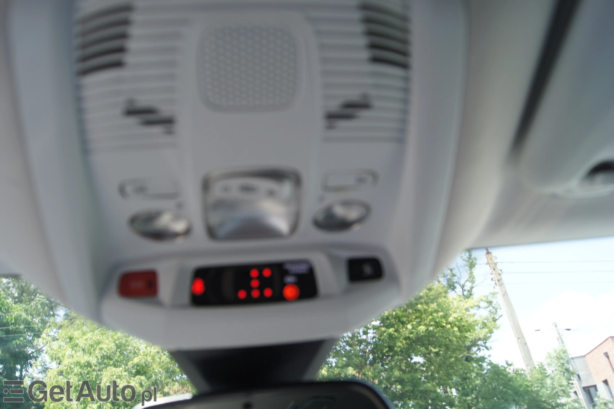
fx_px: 460
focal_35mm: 27
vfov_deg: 47.9
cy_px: 204
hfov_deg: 67.4
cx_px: 307
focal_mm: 18
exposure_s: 1/80
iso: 100
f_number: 5.6
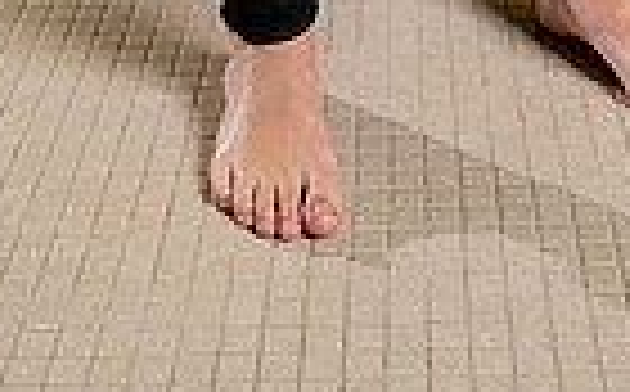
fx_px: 1577
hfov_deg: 22.5
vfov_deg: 11.8
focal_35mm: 92
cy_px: -518
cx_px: 396
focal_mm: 28
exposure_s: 1/200
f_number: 4
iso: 400
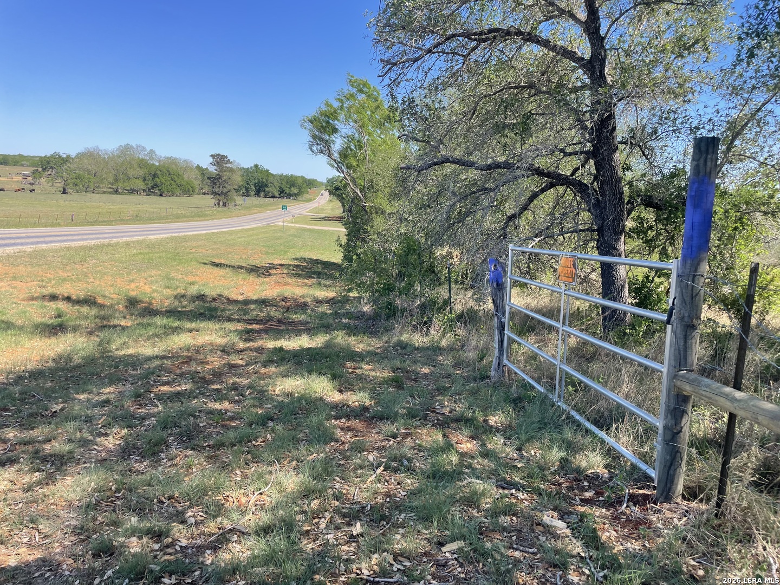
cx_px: 390
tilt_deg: -9.1
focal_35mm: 26
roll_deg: -3.5
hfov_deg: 67.3
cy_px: 292
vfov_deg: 53.1
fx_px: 586
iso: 32
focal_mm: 4.2
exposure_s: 1/1221
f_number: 1.6
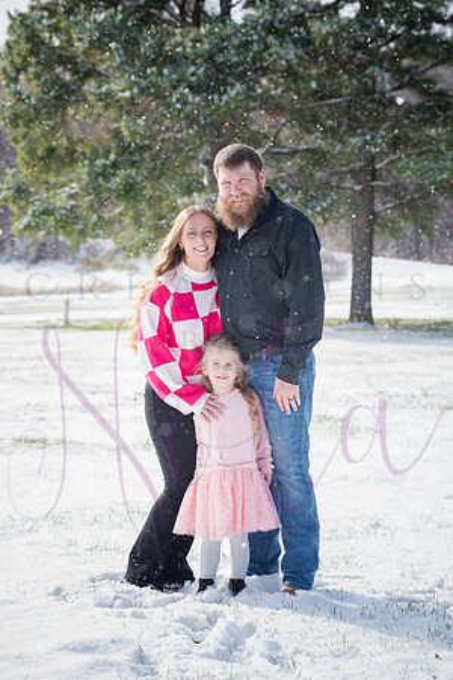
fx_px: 2114
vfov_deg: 18.3
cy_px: 340
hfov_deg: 12.2
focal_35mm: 112
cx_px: 226
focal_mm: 112
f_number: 8
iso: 640
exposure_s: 1/1000
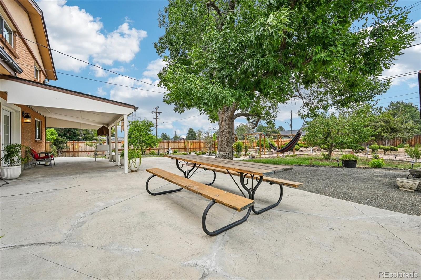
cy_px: 140
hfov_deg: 104.3
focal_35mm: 14
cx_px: 210
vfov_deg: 81.2
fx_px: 164
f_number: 10
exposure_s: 1/60
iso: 64
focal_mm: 14
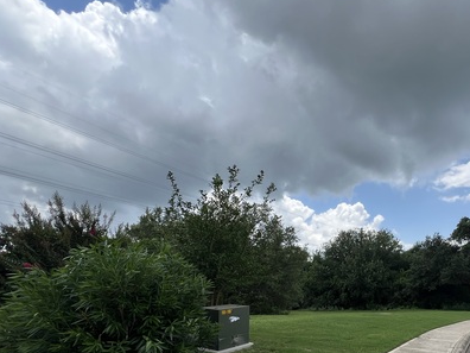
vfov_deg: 59.4
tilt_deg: +3.7
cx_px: 336
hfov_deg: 74.9
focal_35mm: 21
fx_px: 285
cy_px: 272
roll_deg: -1.1
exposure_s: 1/1233
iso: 32
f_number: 1.8
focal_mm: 1.57
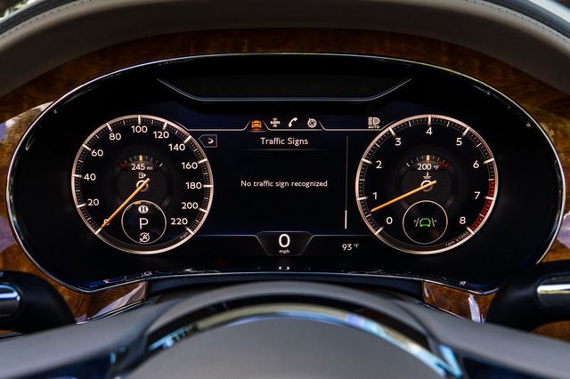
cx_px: 283
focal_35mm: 41
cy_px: 190
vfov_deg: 32.6
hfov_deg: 47.5
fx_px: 648
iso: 640
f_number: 8
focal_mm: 24
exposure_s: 1/80
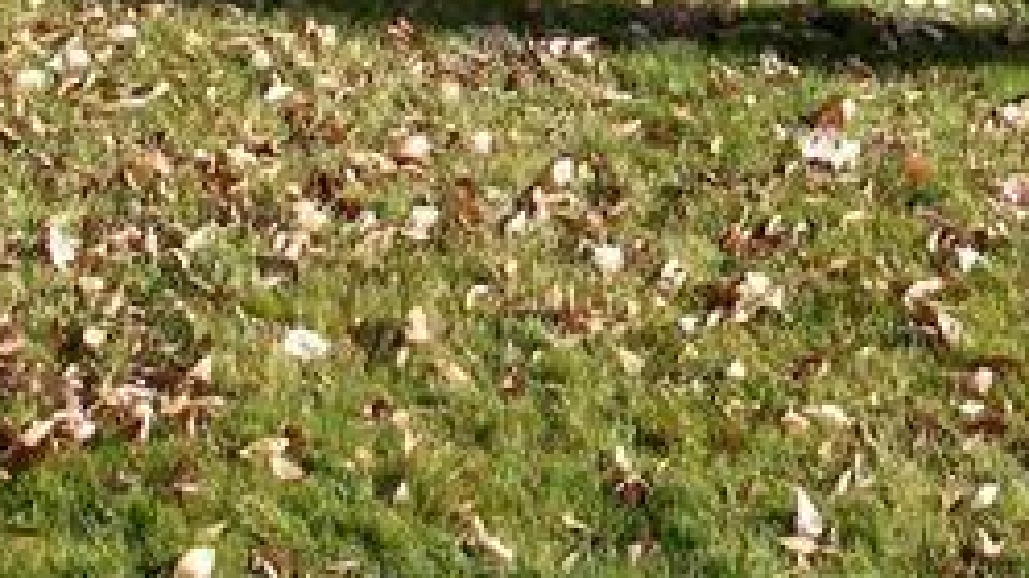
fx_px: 3301
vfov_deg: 9.0
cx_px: 872
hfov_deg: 17.5
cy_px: -838
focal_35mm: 121
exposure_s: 1/182
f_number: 5
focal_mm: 4.7
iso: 64
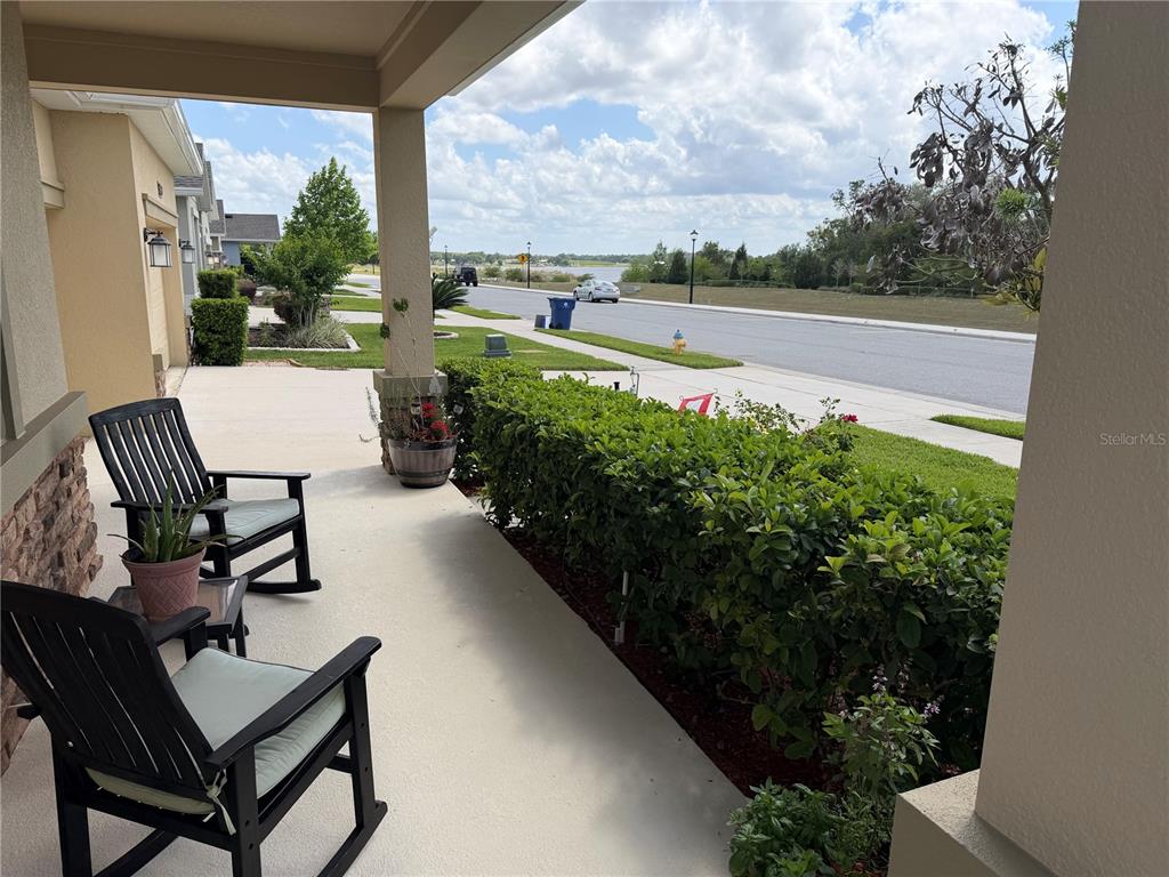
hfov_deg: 71.6
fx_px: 810
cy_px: 438
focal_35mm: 24
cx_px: 584
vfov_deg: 56.8
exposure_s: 1/3953
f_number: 1.78
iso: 80
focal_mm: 6.76
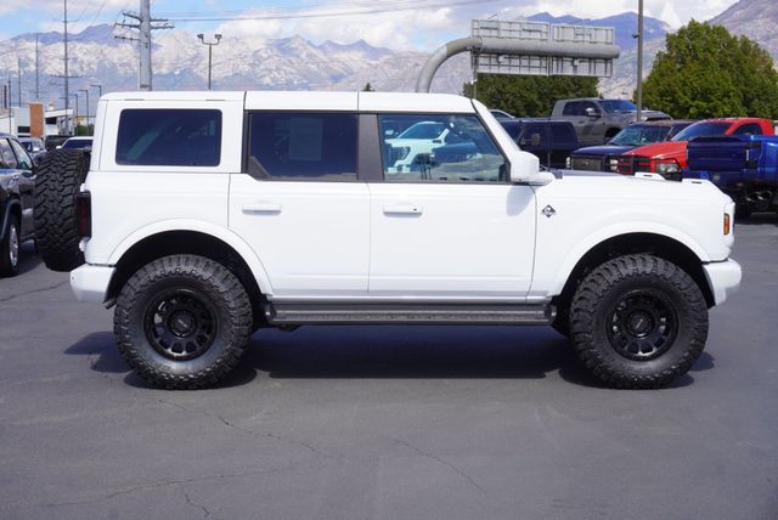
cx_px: 389
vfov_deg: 25.1
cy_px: 260
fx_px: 1168
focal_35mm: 54
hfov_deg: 36.8
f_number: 11
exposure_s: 1/125
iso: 100
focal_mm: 36
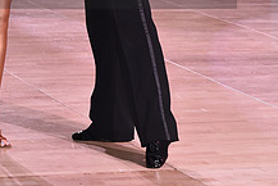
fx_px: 2024
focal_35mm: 262
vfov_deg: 5.2
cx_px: 61
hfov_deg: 7.8
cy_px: -33
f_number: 5
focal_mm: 98
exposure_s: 1/250
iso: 1600
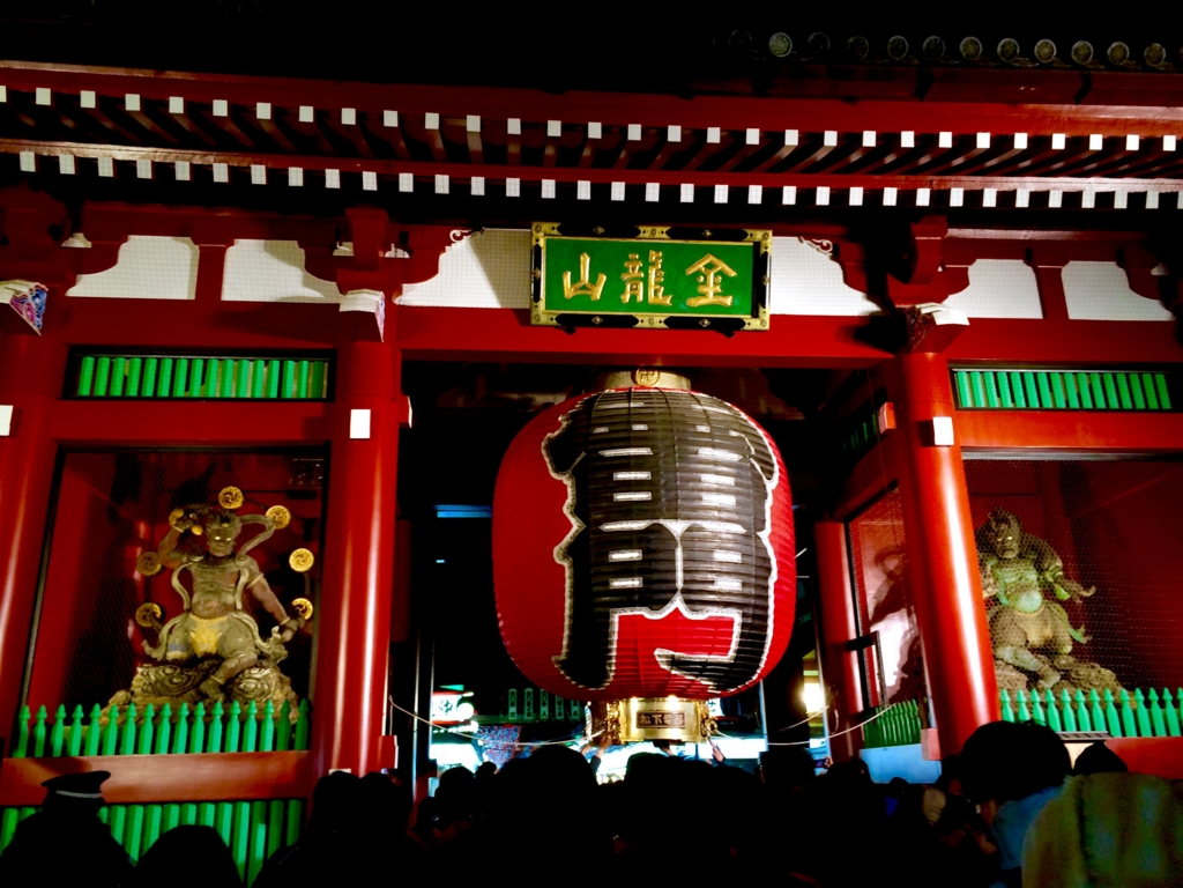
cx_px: 592
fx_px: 991
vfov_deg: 48.2
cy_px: 444
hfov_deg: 61.7
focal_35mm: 29
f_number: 2.2
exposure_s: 1/33
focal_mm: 4.15
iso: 160
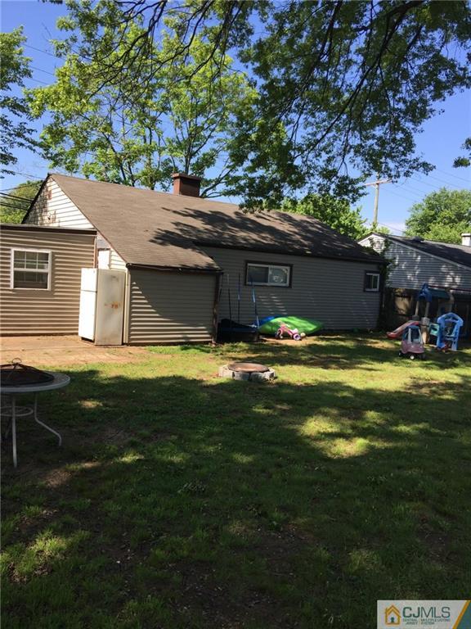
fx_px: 526
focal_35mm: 29
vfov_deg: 61.7
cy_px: 314
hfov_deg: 48.2
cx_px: 236
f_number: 2.2
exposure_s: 1/842
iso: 32
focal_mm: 4.15
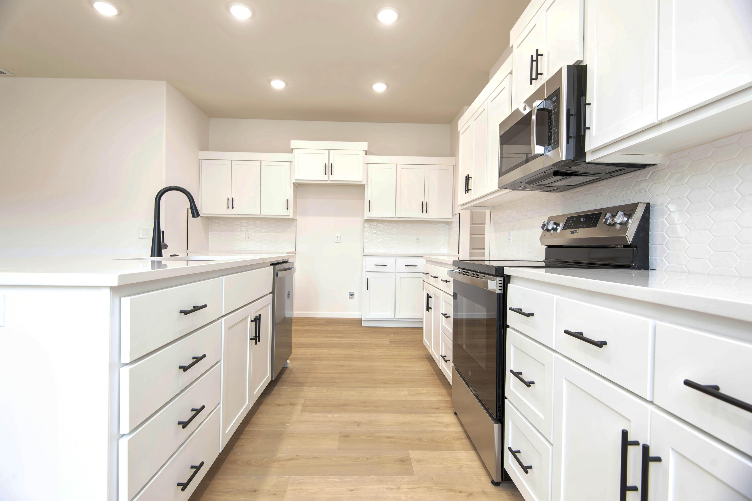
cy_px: 250
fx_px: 376
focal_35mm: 18
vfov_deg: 67.4
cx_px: 376
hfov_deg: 90.0
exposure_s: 1/15
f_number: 6.7
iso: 400
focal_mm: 18
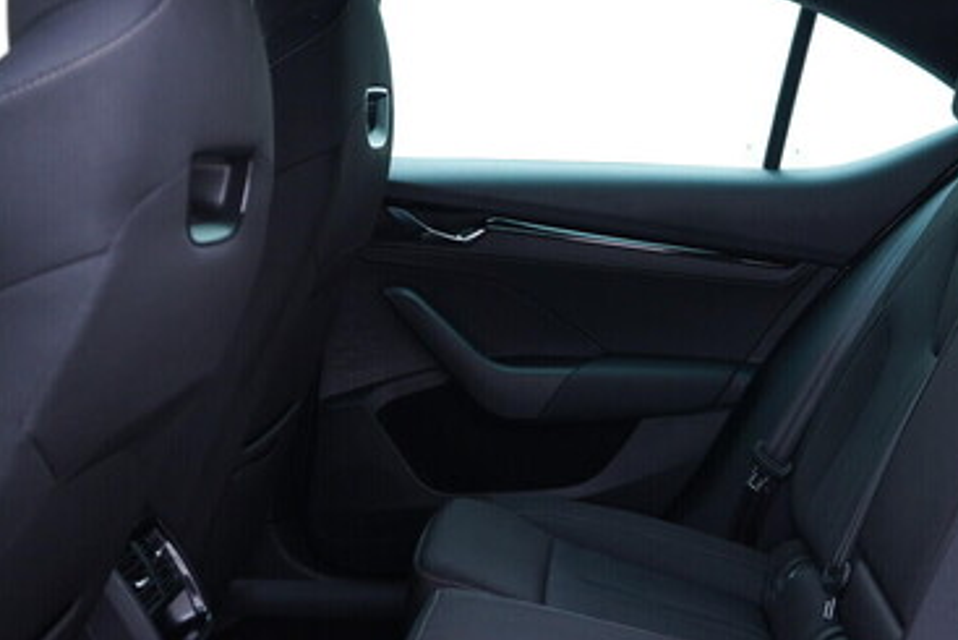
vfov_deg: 25.0
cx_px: 713
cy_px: 244
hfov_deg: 36.1
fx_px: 1437
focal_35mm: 54
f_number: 2.8
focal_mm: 24
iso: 320
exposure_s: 1/40
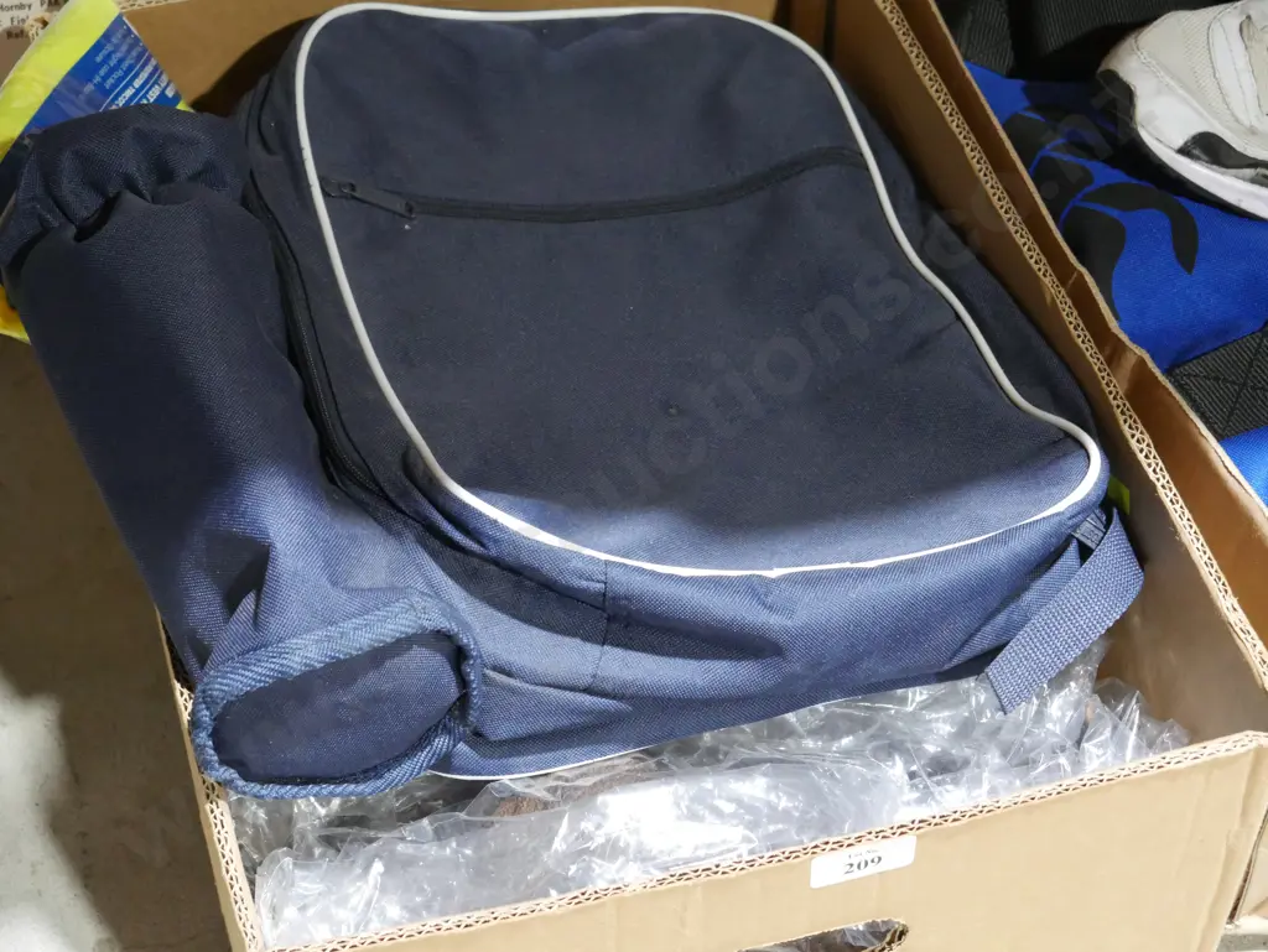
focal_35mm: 70
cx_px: 634
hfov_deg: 27.8
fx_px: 2565
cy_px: 476
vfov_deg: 21.0
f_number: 6.3
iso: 3200
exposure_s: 1/60
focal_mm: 35
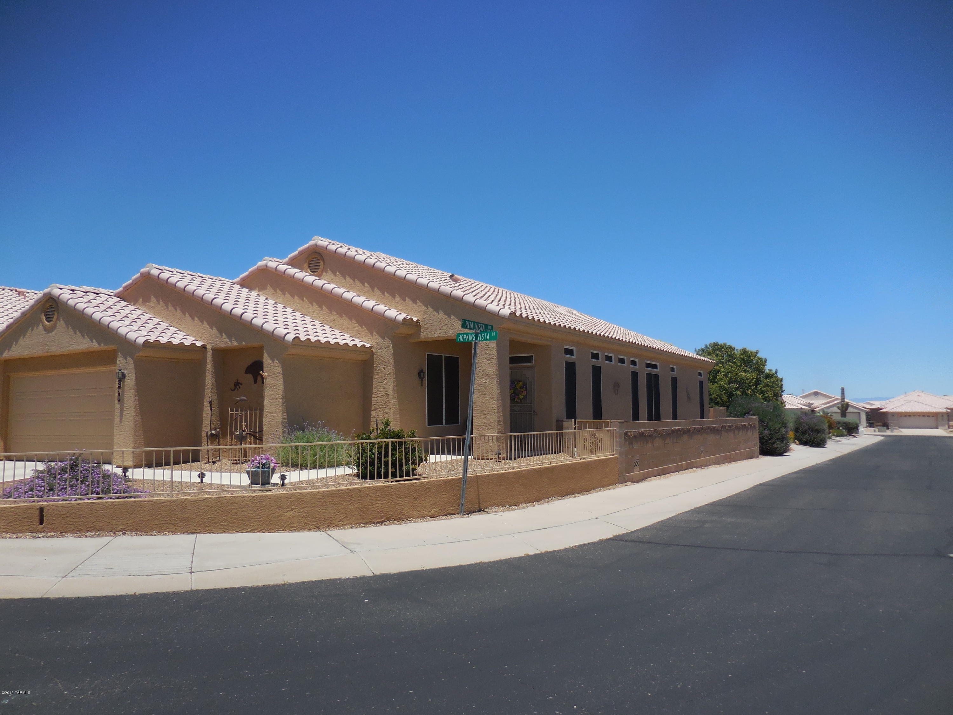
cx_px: 476
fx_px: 688
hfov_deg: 69.4
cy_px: 358
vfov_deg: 54.9
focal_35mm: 25
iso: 125
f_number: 6.6
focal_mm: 4.5
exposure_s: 1/640
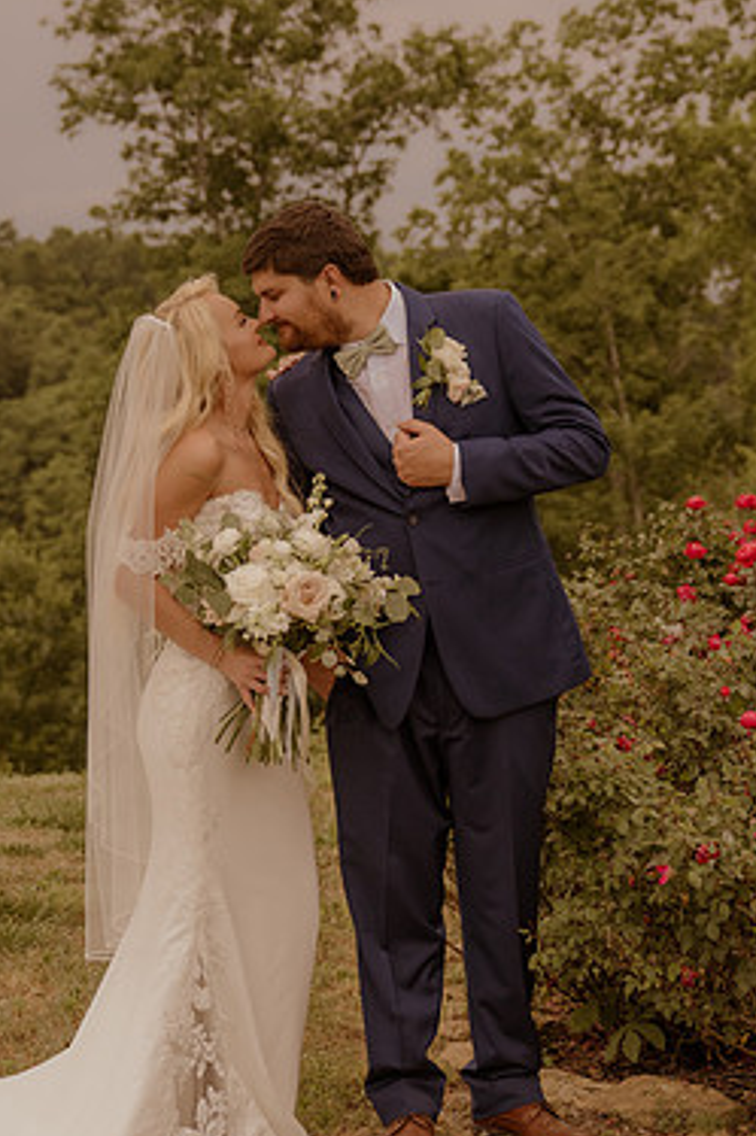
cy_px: 504
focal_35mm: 83
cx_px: 346
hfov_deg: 16.4
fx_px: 2617
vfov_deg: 24.5
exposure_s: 1/1250
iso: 1000
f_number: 3.2
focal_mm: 46
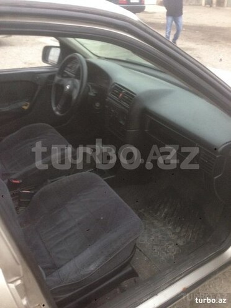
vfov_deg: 55.4
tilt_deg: -29.4
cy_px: 154
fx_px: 294
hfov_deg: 42.9
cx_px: 116
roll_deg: -0.7
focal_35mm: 33
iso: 200
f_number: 2.4
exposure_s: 1/20
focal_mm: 4.12
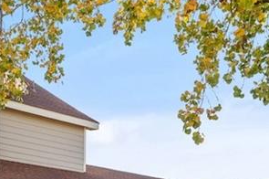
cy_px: 291
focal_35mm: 88
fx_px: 657
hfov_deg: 22.5
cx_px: 20
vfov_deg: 14.2
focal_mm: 16
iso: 200
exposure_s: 1/100
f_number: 9
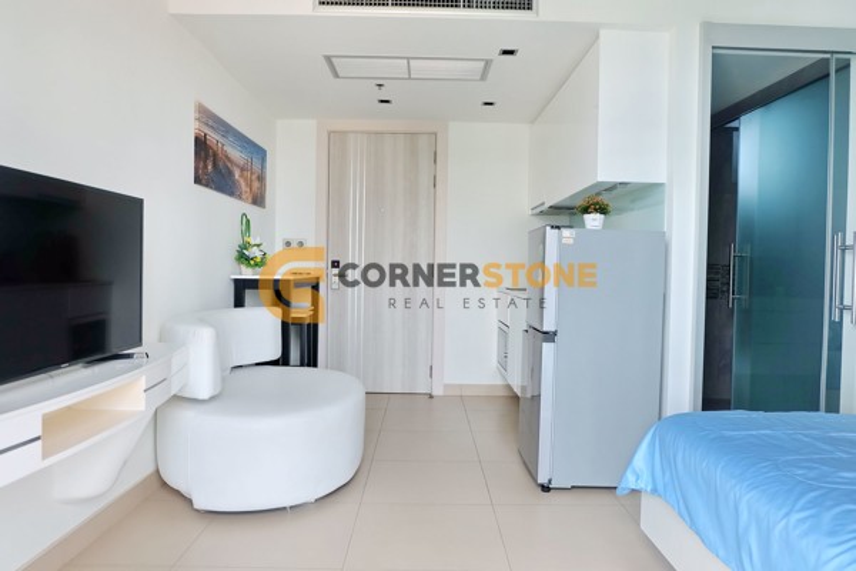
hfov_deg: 73.7
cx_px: 428
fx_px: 571
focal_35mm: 24
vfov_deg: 53.1
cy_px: 286
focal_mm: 16
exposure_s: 1/90
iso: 200
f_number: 3.5
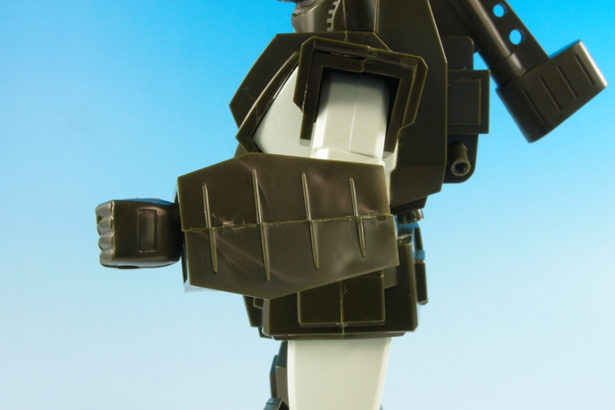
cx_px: 340
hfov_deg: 47.3
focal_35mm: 41
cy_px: 239
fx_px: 700
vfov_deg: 32.6
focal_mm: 7.41
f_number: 8
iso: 100
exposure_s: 1/2.5
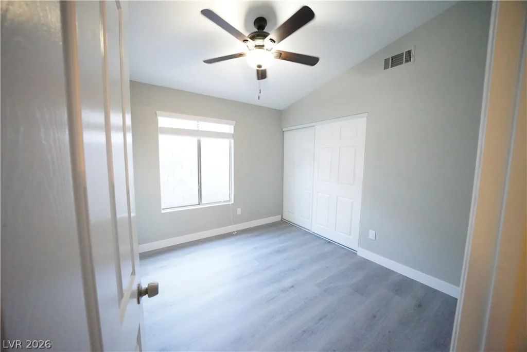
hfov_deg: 112.6
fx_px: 176
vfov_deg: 90.0
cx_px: 264
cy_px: 176
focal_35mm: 12
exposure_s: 1/125
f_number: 8
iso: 16000
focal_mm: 12
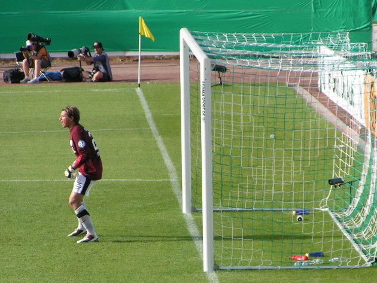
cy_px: 157
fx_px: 3748
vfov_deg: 4.3
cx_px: 214
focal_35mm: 344
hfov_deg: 5.8
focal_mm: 41.4
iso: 50
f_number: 5
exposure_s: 1/400
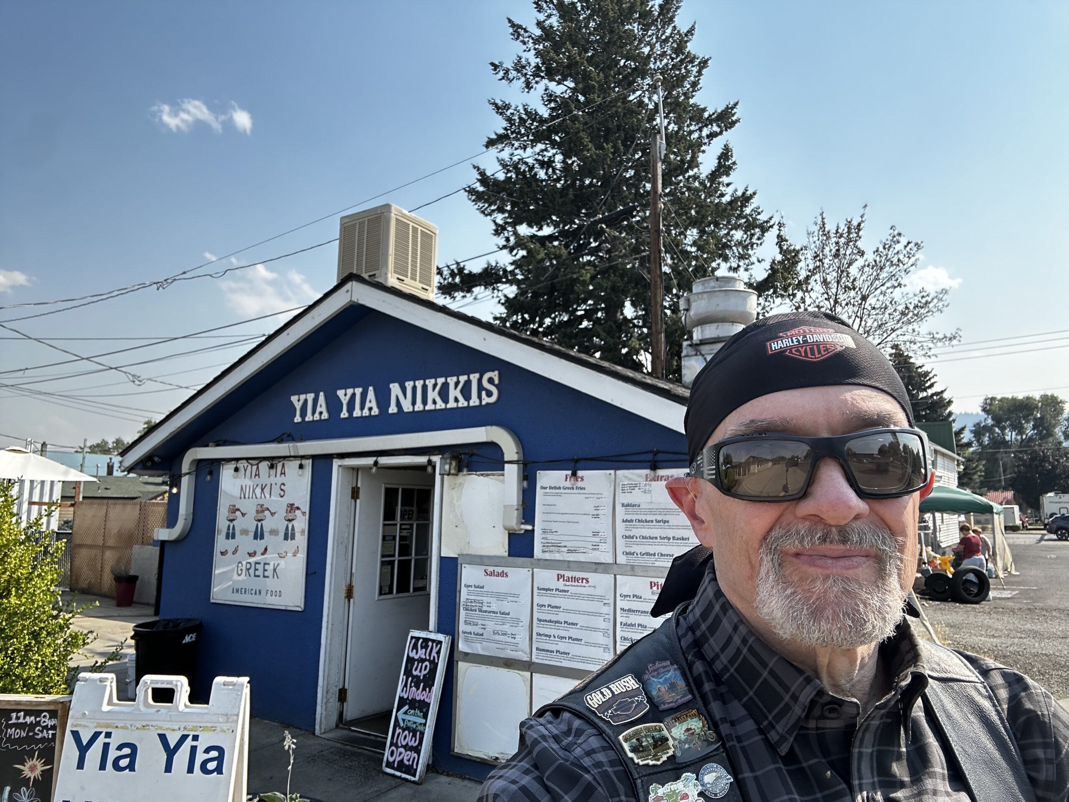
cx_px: 534
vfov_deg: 58.9
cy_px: 401
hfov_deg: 73.9
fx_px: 710
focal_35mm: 23
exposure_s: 1/594
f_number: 1.9
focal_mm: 2.69
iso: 25
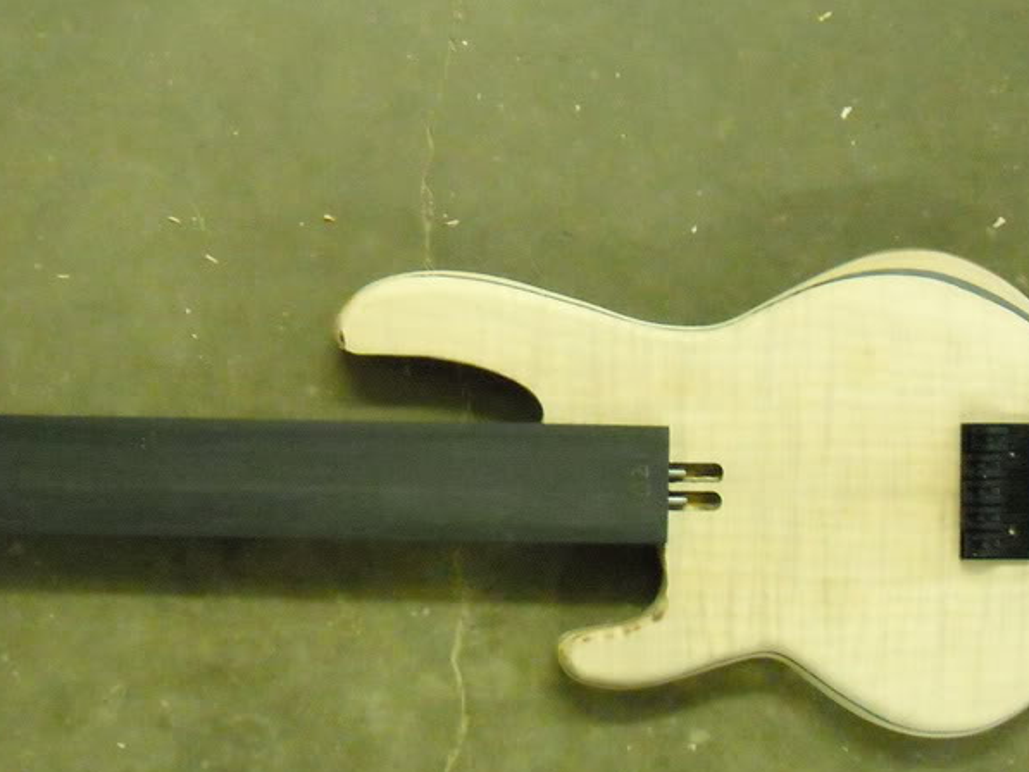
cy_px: 410
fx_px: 1784
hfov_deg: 32.0
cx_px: 393
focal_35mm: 60
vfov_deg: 24.4
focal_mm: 5.7
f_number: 2.8
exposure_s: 1/24
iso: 800
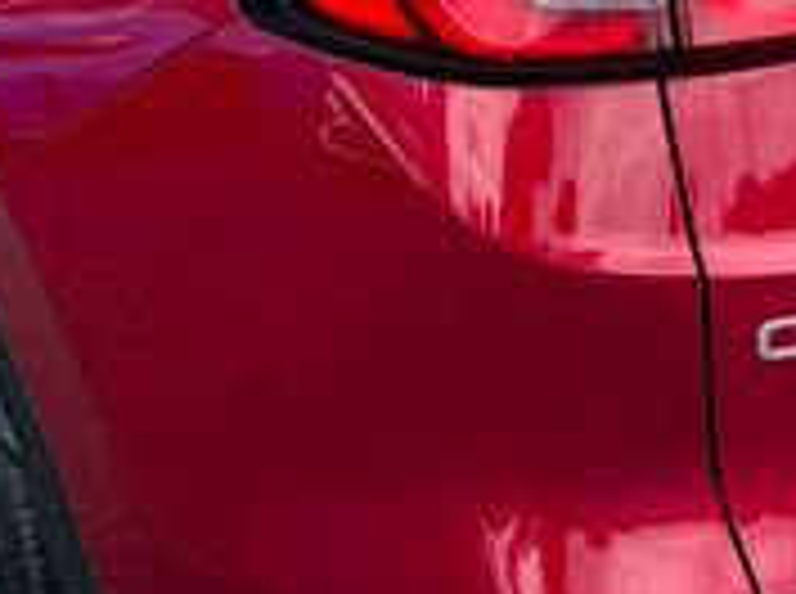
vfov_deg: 16.5
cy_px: -36
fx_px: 1997
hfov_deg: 22.2
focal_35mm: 87
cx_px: 657
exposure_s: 1/2053
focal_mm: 6.76
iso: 100
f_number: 1.78
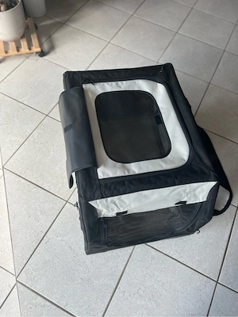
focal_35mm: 26
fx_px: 238
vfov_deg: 67.3
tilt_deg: -61.5
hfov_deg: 53.1
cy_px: 158
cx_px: 119
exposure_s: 1/122
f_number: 1.6
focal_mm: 5.1
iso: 64
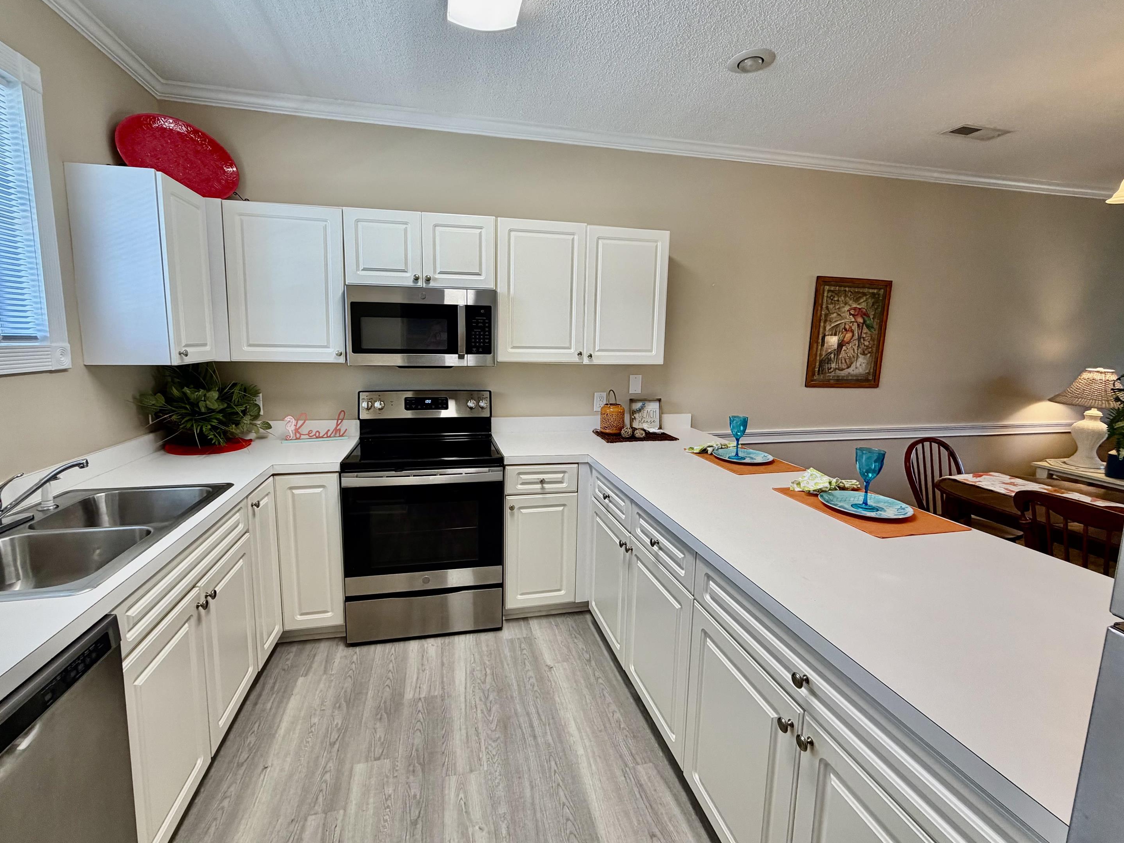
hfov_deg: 98.1
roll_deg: -1.5
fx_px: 487
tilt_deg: -6.8
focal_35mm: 15
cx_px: 545
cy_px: 400
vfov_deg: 81.7
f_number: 2.2
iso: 160
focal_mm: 2.22
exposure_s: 1/120
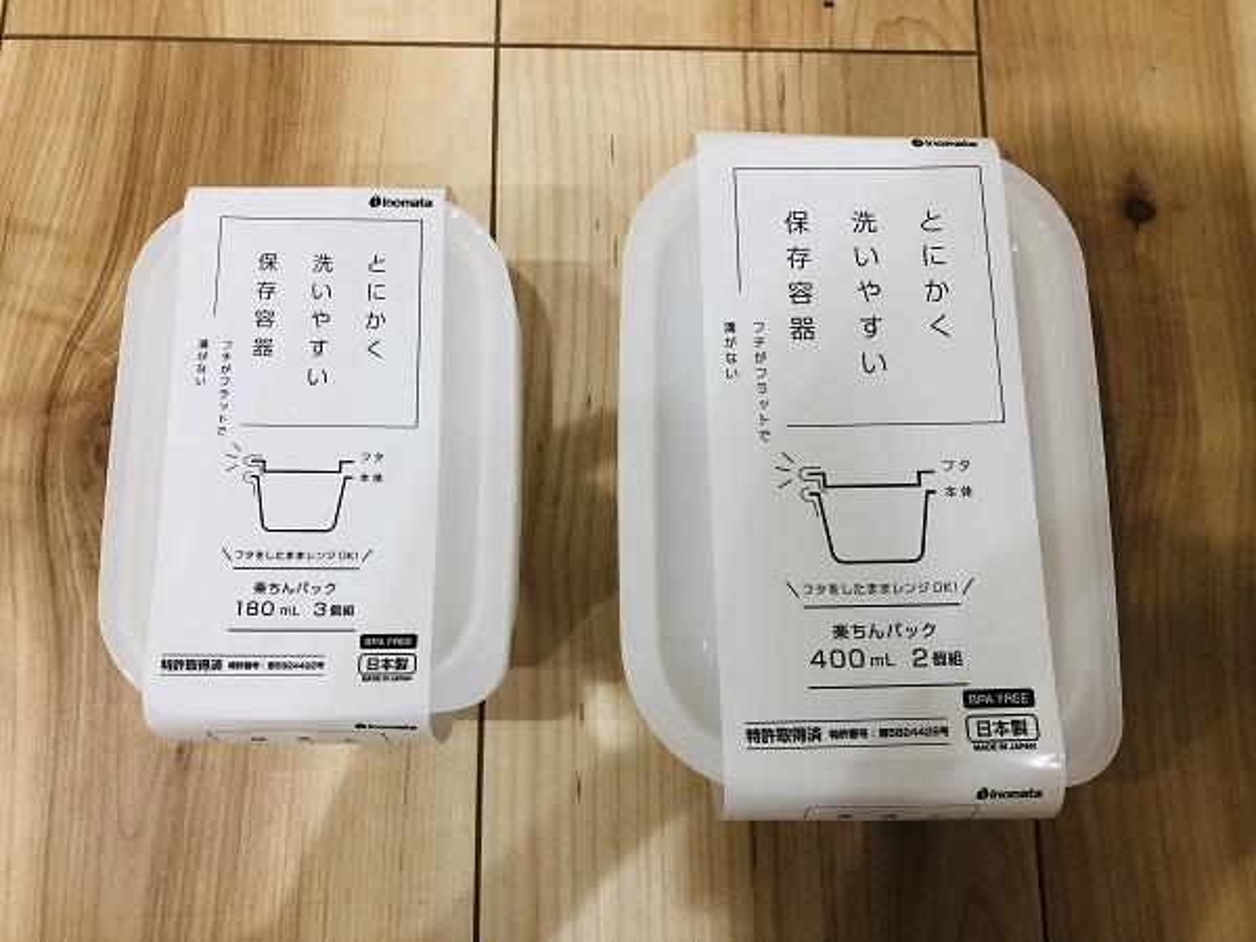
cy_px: 471
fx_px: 1016
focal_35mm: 28
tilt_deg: -78.8
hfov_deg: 63.4
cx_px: 628
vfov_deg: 49.7
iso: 32
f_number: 1.8
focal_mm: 3.99
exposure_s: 1/33
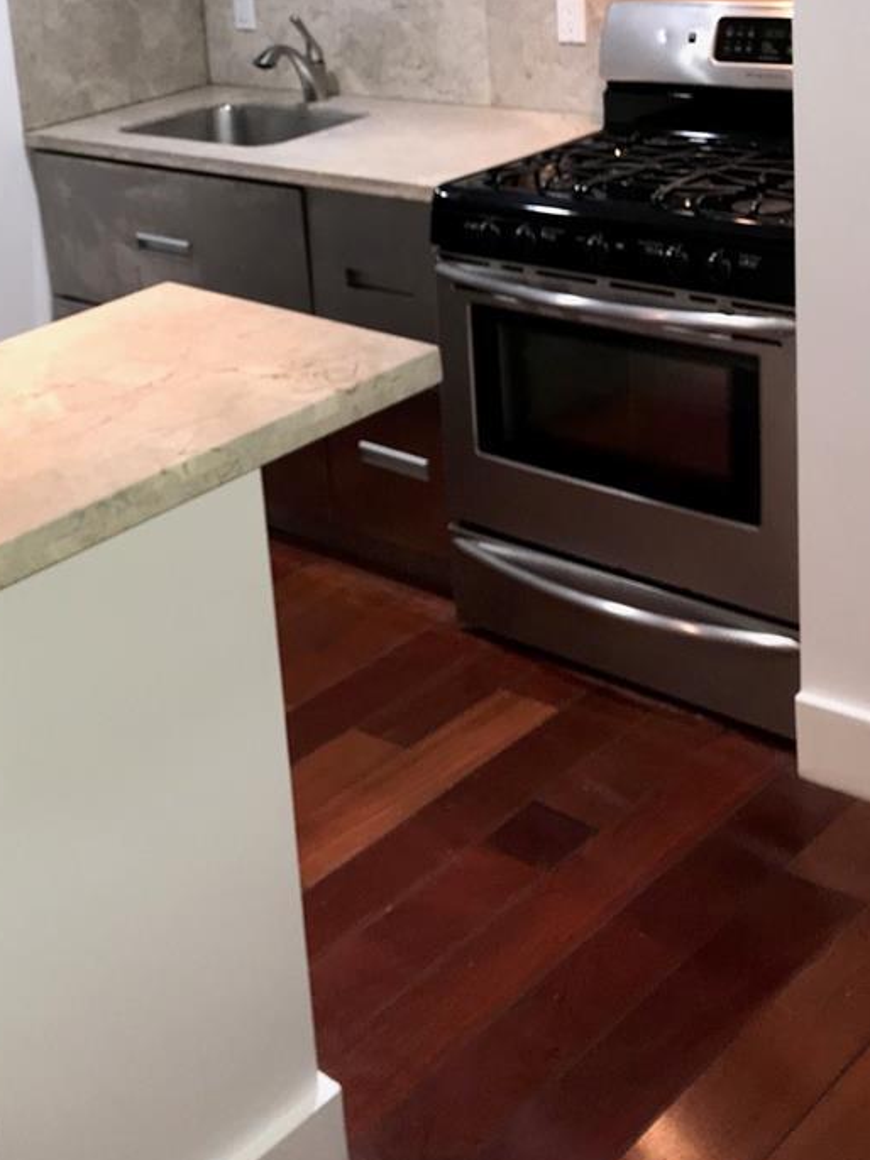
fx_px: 1643
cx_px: 142
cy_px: 198
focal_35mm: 49
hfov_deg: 28.8
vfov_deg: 37.3
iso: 50
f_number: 1.8
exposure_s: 1/30
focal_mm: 3.99
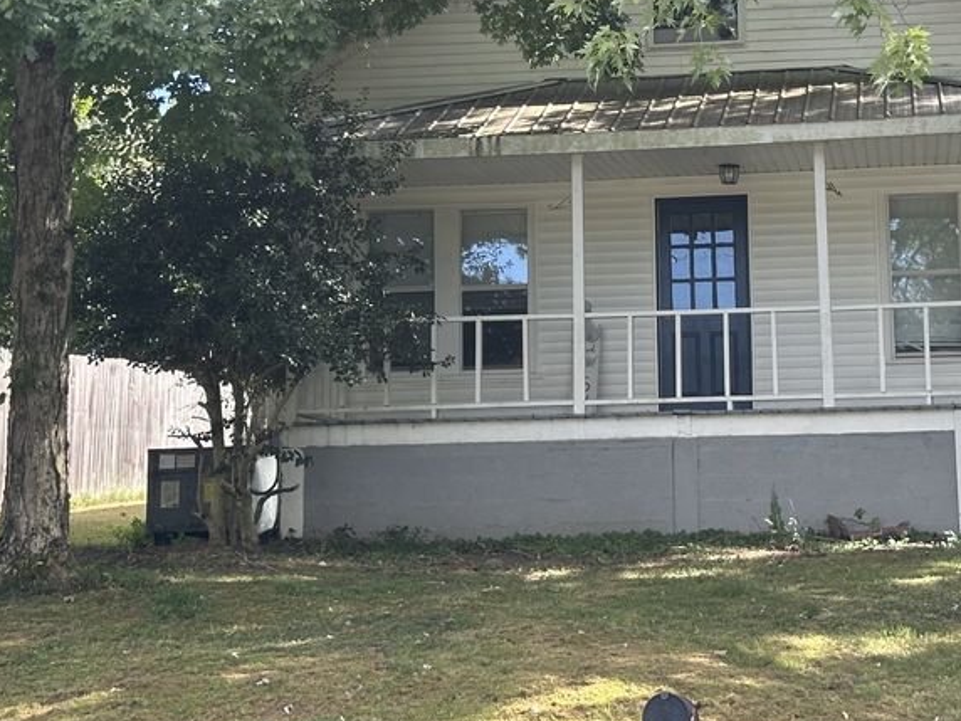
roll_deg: +1.2
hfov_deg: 22.6
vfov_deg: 17.0
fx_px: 2388
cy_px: 123
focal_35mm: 86
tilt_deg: +10.5
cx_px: 665
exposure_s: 1/546
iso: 64
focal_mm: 6.86
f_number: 1.78
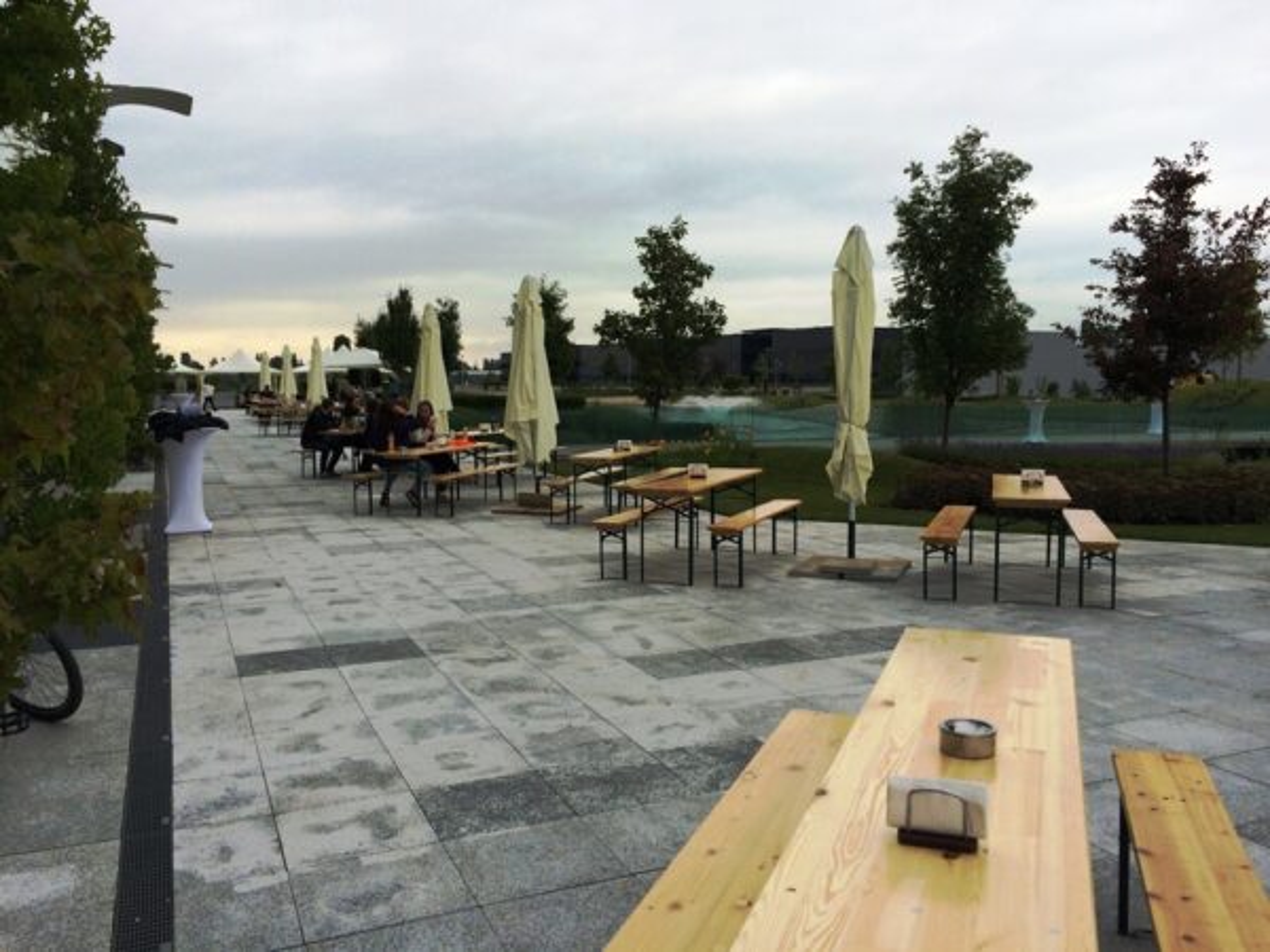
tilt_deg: -5.3
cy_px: 476
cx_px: 635
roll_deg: +0.5
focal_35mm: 29
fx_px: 1064
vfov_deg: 48.2
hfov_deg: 61.7
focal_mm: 4.15
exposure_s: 1/1172
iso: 32
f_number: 2.2
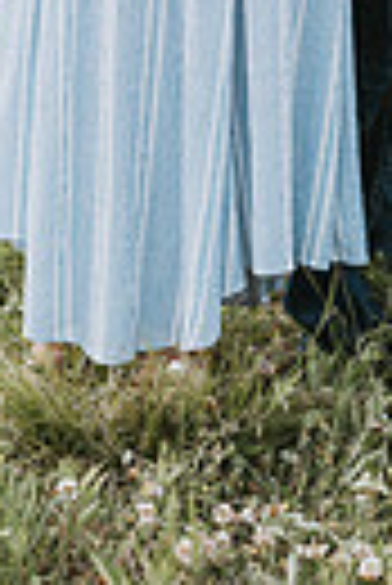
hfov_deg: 4.7
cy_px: -378
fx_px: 4789
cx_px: 365
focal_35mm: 294
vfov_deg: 6.9
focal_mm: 85
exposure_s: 1/320
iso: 200
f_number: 2.5
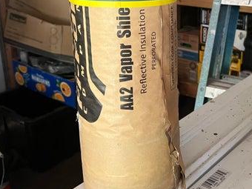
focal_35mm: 49
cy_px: 43
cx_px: 186
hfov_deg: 38.0
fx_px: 357
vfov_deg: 29.1
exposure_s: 1/58
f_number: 1.5
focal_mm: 5.7
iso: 500
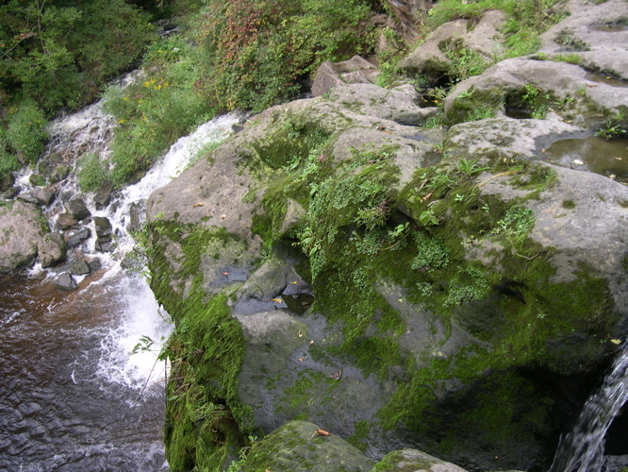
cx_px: 314
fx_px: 690
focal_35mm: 38
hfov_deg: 49.0
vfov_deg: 37.7
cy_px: 236
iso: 100
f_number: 2.8
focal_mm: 8
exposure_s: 1/110
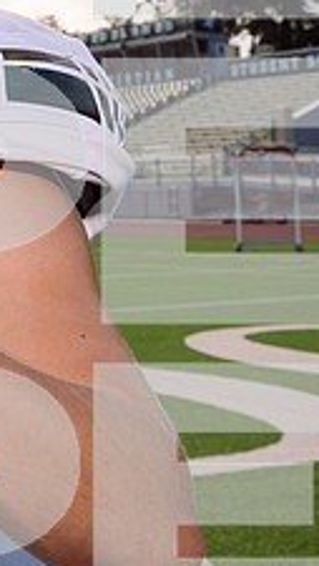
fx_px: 1275
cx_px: -340
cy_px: 131
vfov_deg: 24.7
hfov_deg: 12.4
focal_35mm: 85
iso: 100
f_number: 7.1
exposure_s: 1/250
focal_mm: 28
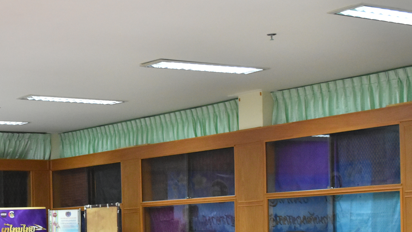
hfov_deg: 25.0
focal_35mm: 84
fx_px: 918
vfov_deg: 14.0
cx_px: 104
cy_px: 262
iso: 2500
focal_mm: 27
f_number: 5.6
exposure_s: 1/125
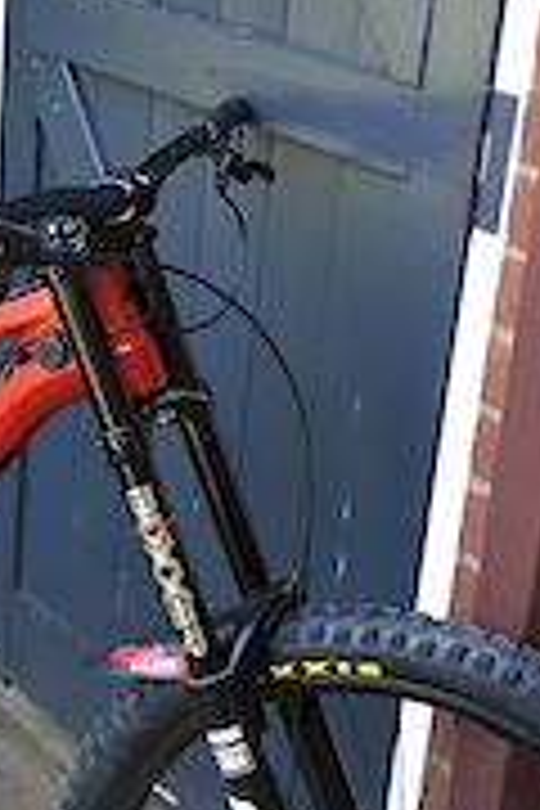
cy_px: 526
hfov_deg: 15.9
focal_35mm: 84
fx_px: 1890
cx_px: -20
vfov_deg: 24.1
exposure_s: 1/33
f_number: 2.2
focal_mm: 4.15
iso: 25
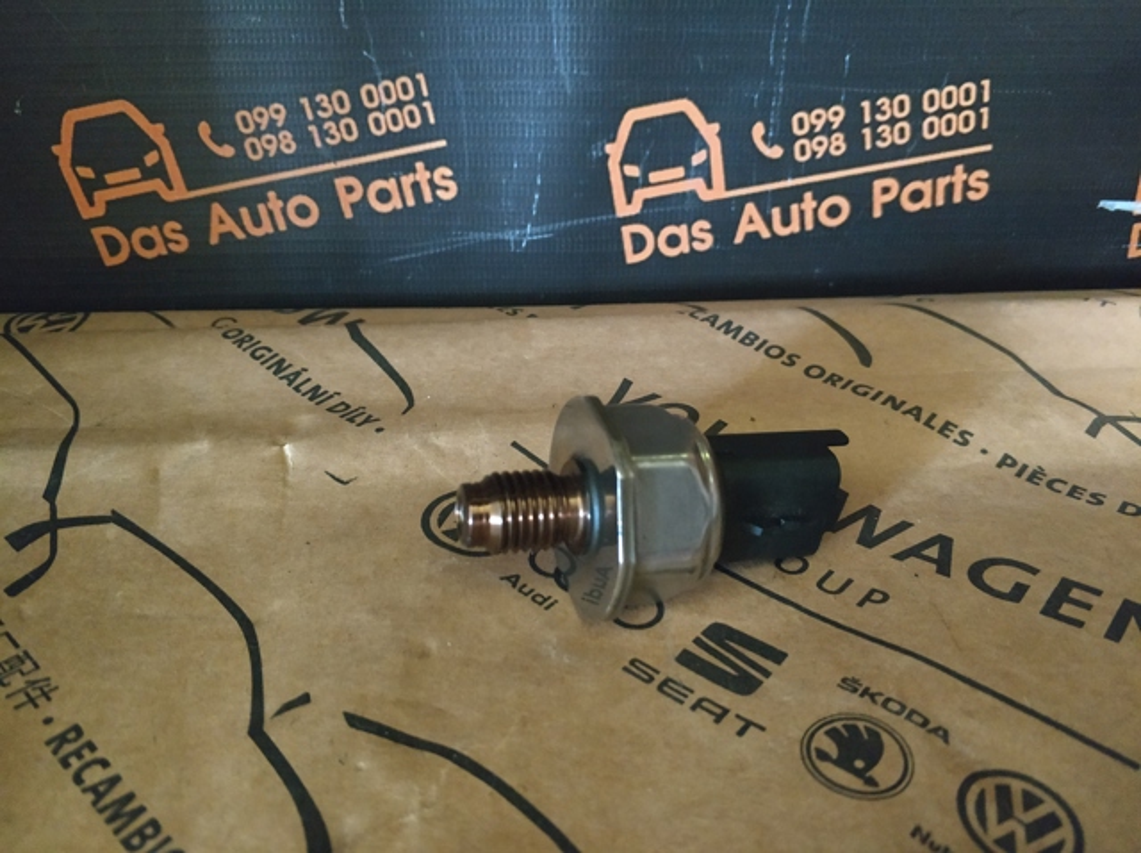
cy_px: 426
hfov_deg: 65.4
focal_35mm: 27
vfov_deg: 51.2
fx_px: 889
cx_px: 570
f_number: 1.8
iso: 6442
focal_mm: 3.82
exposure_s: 1/12
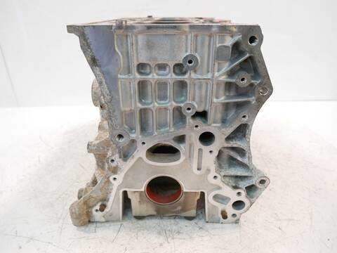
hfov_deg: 71.6
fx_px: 234
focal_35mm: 24
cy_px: 126
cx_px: 168
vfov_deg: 56.8
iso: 640
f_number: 3.5
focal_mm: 12
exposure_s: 1/60
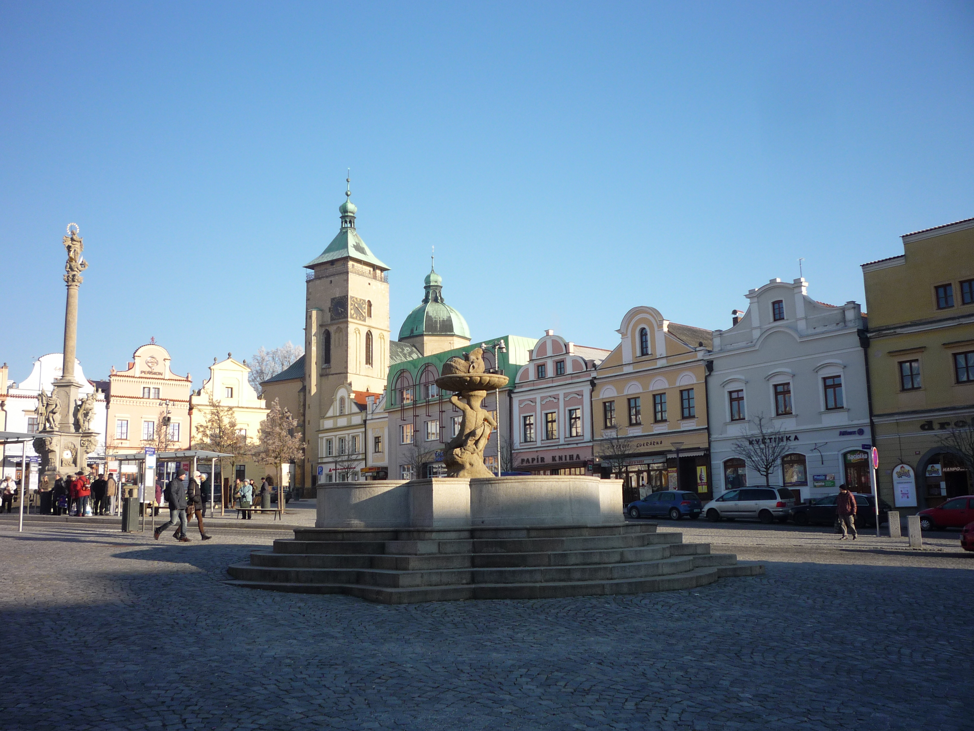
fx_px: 900
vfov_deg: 44.2
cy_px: 366
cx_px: 487
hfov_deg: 56.8
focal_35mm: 32
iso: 100
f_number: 4
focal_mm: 5.2
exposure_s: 1/400
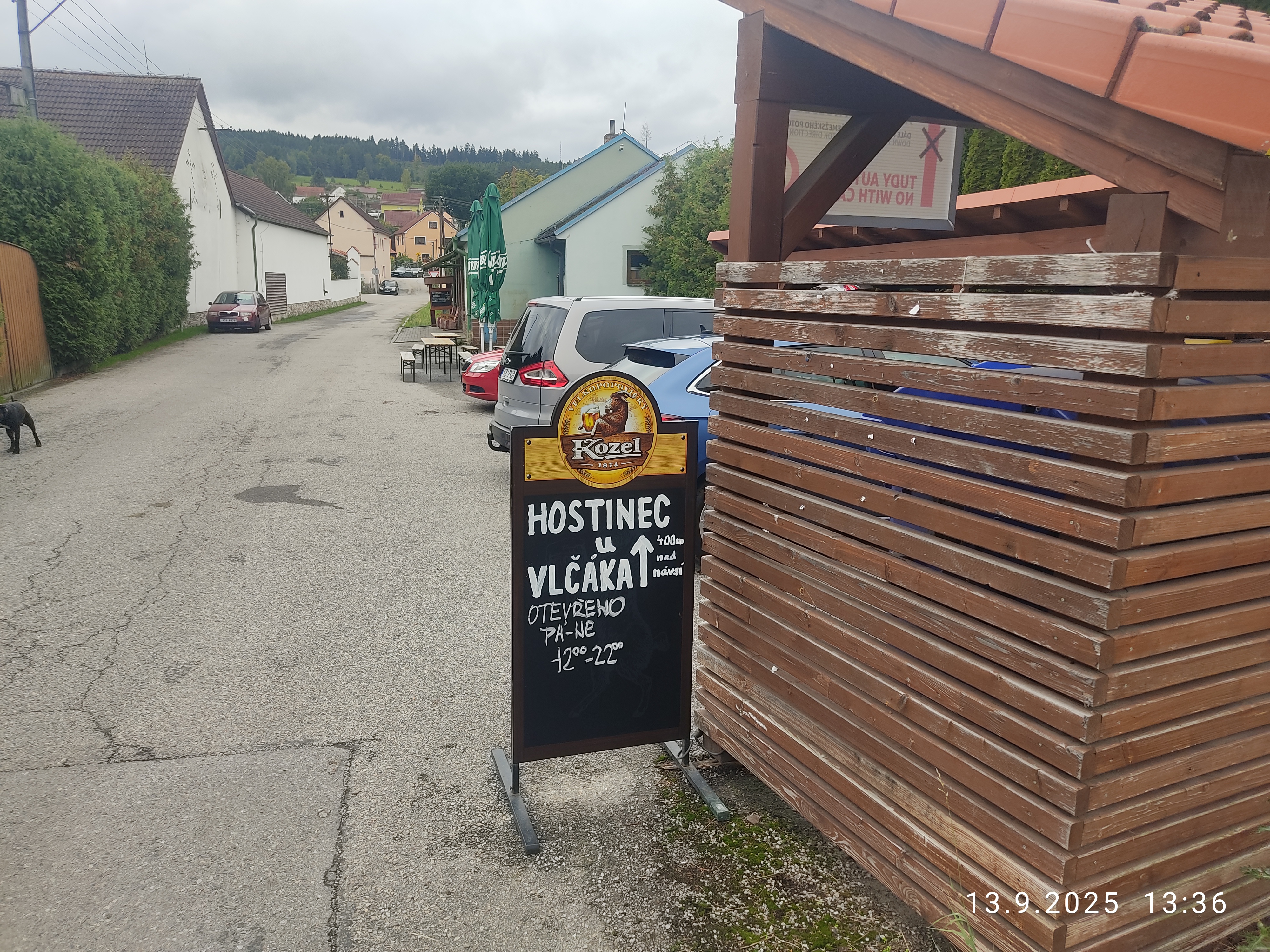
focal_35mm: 26
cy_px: 476
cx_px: 635
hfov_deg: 67.3
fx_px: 954
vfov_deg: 53.1
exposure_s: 1/516
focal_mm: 4.74
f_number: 1.79
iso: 100
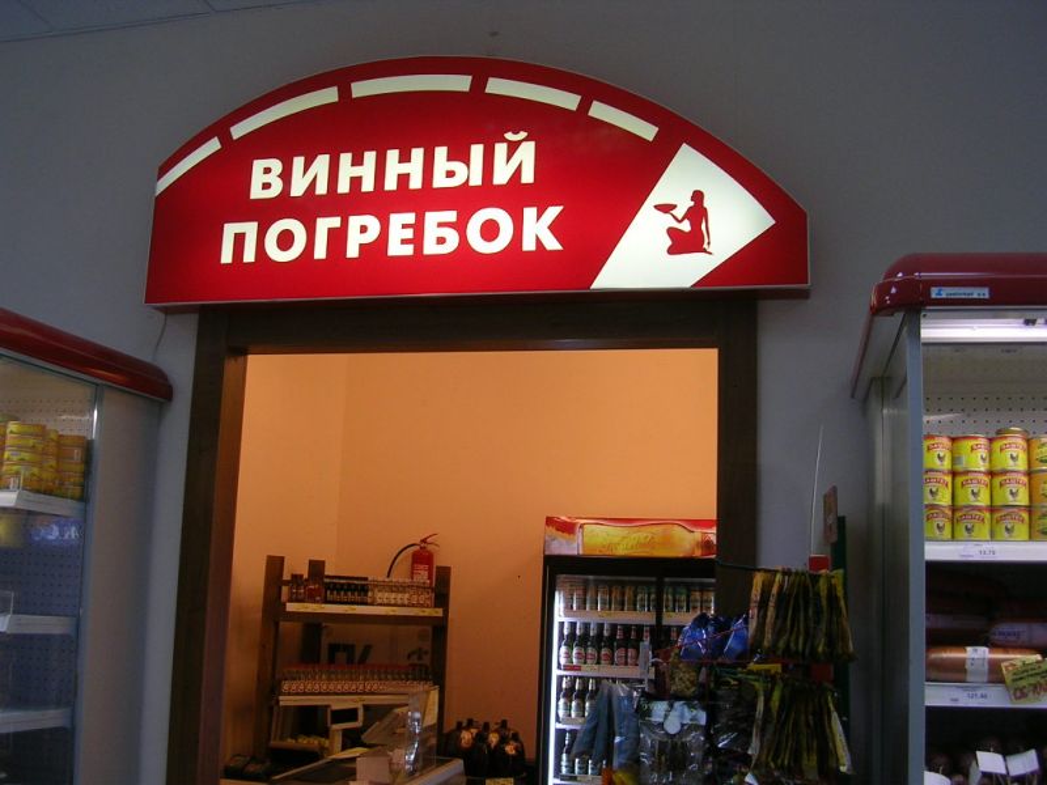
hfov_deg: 49.0
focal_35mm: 38
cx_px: 524
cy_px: 392
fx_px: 1149
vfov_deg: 37.7
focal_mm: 5.8
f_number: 2.8
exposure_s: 1/33.9
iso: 50
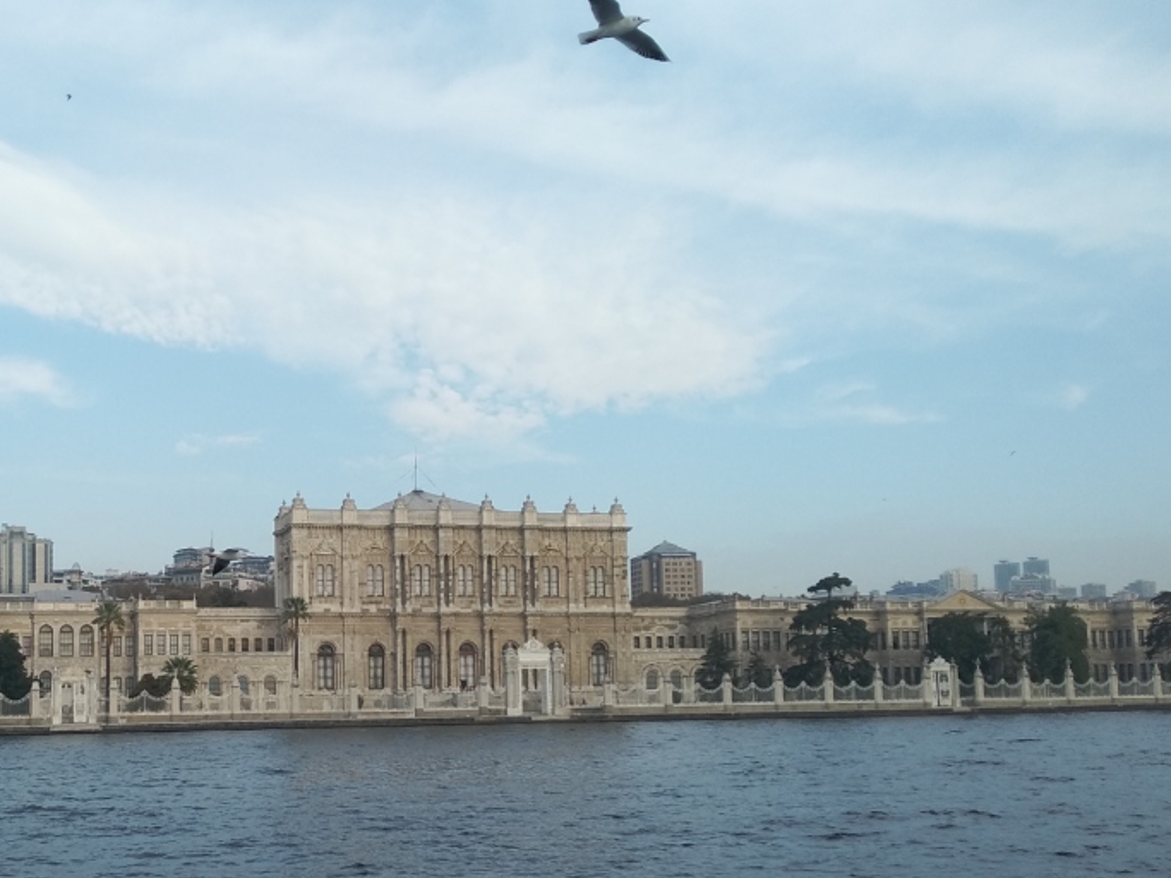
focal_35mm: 39
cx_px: 346
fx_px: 1319
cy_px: 586
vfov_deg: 36.4
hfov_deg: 46.7
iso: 100
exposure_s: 1/977
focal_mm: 3.82
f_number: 2.2
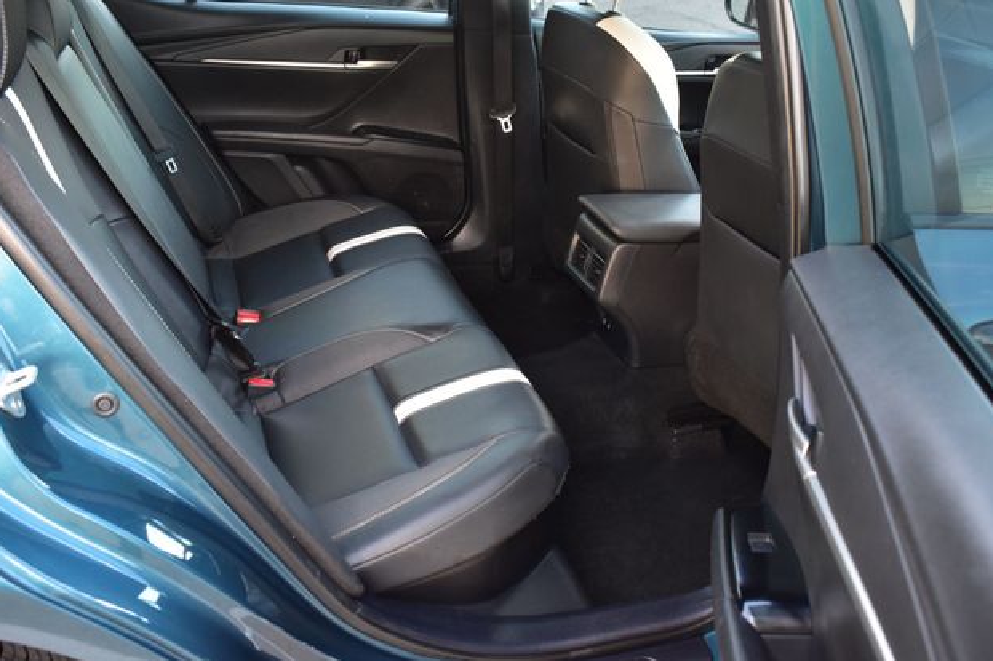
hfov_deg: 55.8
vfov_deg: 38.8
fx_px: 937
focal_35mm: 34
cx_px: 504
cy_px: 339
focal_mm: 22
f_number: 6.3
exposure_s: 1/15
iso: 1000
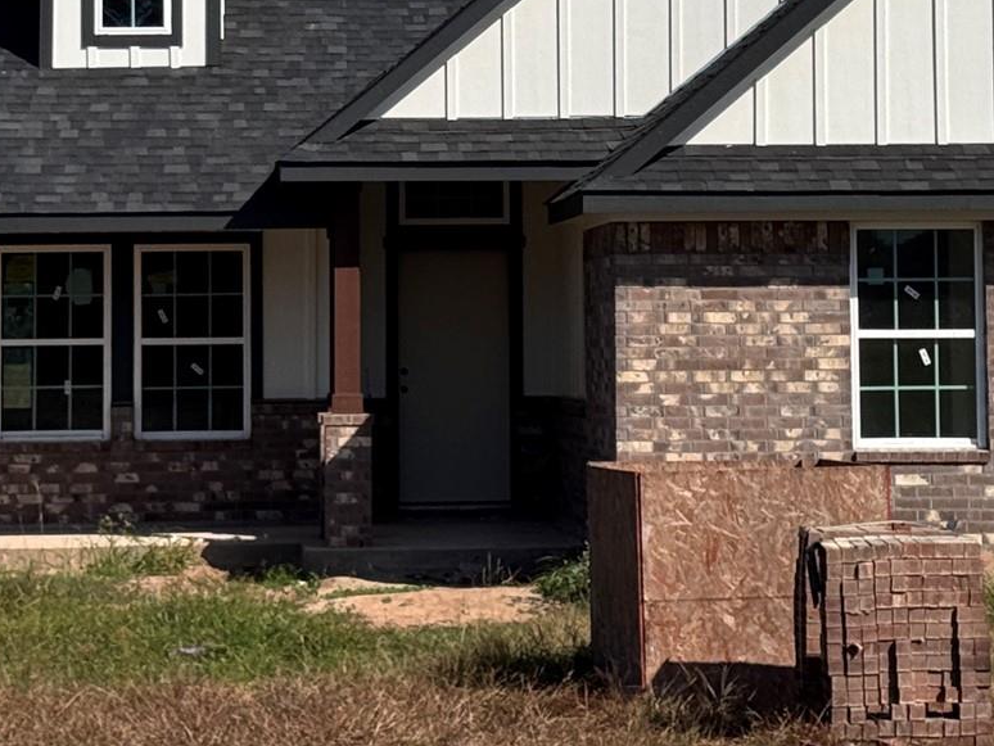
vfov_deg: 11.6
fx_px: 3648
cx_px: 501
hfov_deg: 15.5
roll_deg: +0.7
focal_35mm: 127
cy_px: -13
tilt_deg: +5.7
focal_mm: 6.76
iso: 64
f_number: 1.78
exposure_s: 1/6410
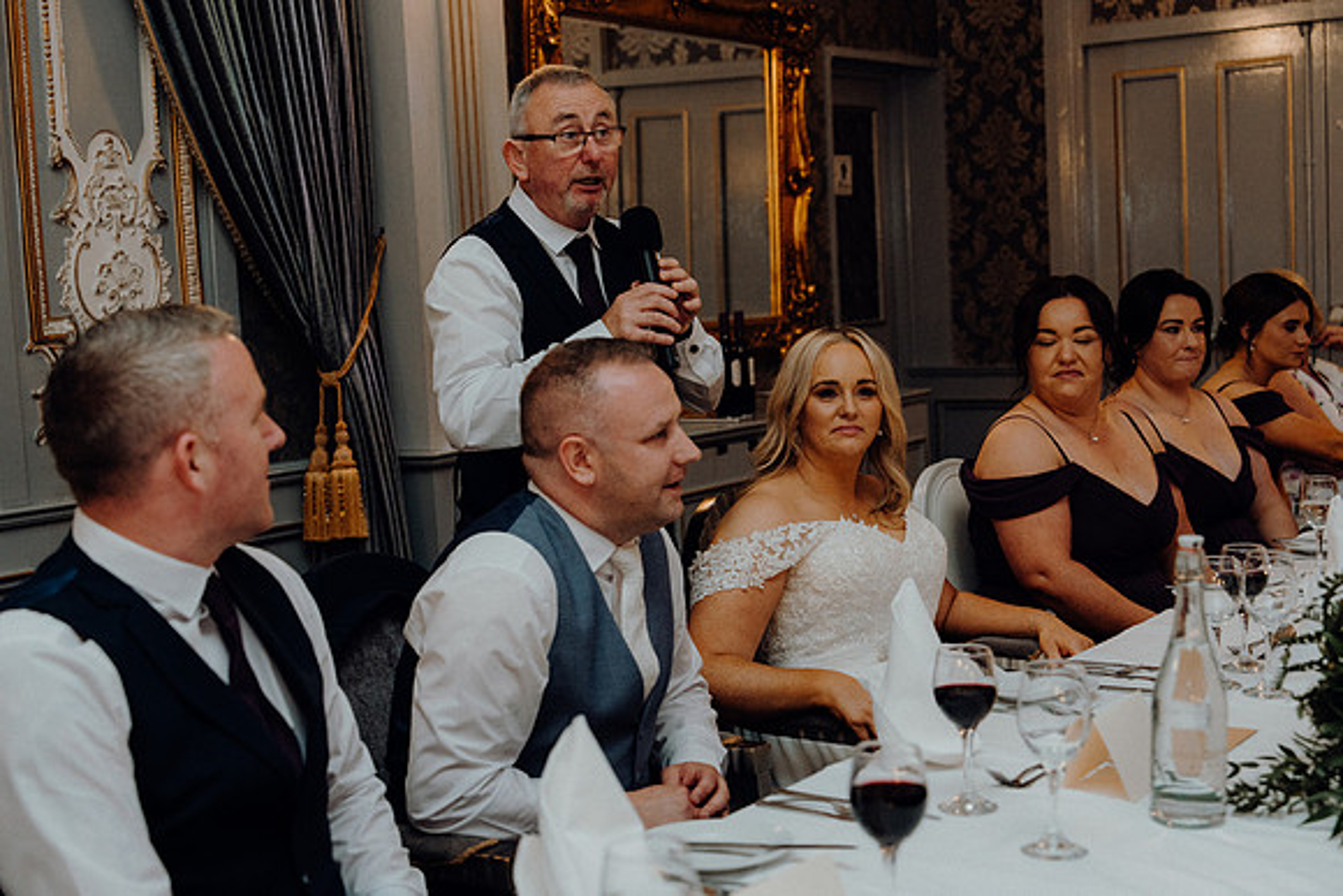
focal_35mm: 53
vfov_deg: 25.5
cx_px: 672
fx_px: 1978
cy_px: 448
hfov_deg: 37.5
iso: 2500
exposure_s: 1/160
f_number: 3.5
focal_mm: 53
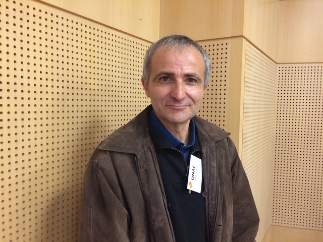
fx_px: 271
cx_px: 162
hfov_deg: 61.7
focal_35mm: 29
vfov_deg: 48.2
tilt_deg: -3.0
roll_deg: -1.4
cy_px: 121
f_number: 2.2
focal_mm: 4.15
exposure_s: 1/33
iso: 320
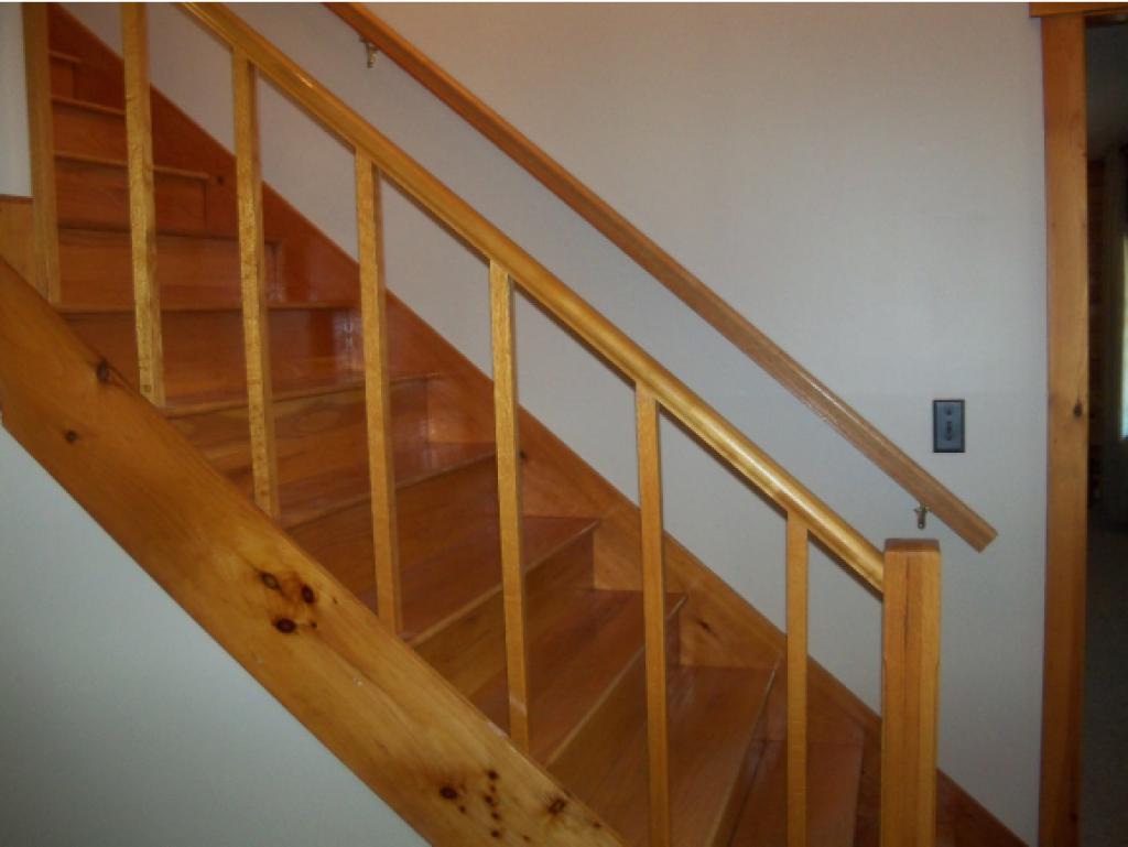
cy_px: 424
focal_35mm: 35
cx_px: 564
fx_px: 1141
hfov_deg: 52.6
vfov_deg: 40.7
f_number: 3.5
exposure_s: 1/30
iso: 200
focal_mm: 6.2
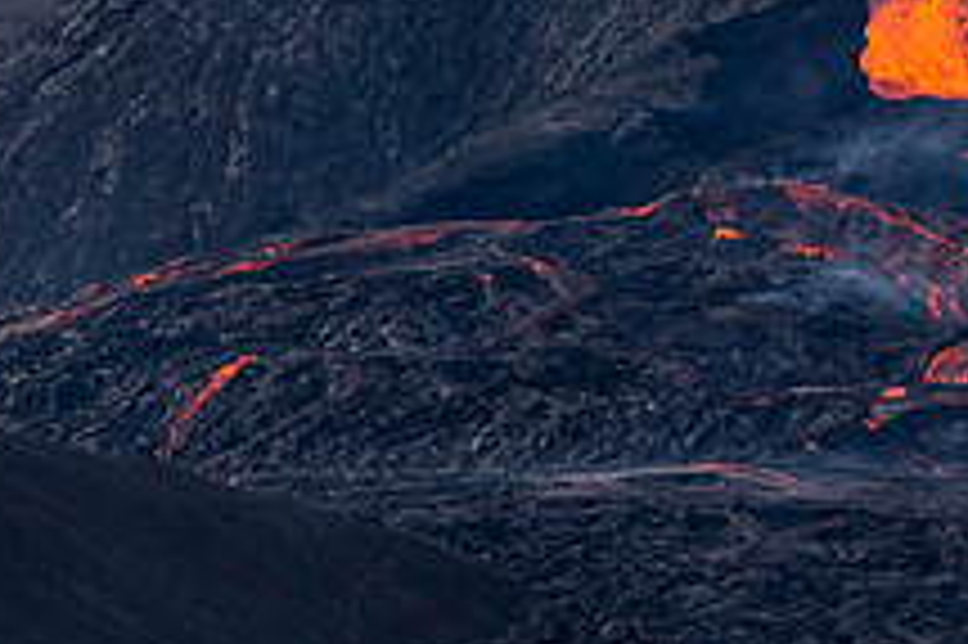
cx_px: 950
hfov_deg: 3.3
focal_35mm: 626
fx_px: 16819
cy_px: 245
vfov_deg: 2.2
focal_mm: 232
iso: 100
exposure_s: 1/640
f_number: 5.6
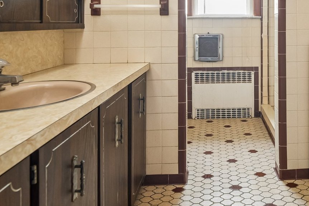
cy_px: 26
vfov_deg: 26.2
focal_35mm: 50
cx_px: 225
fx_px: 429
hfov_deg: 38.7
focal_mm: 24
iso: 2500
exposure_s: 1/60
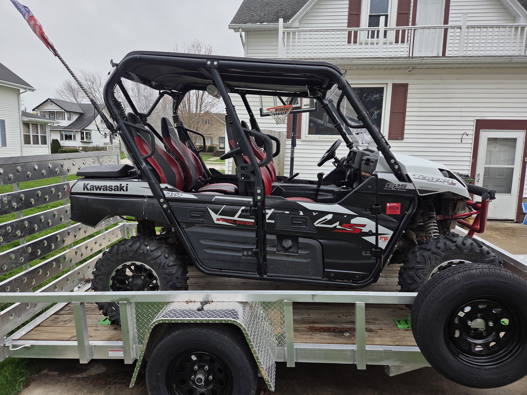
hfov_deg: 73.9
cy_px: 198
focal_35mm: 23
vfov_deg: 58.9
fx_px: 350
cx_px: 264
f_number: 1.8
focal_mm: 5.4
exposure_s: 1/775
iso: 80
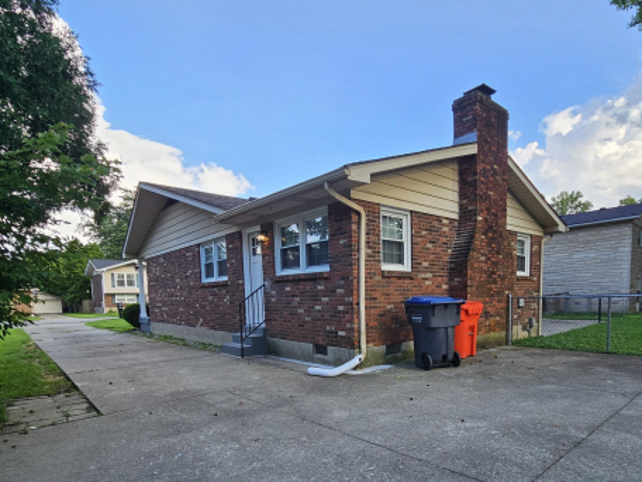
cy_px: 331
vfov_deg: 66.3
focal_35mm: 19
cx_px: 361
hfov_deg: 84.3
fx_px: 352
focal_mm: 2.2
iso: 50
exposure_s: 1/463
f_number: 2.2
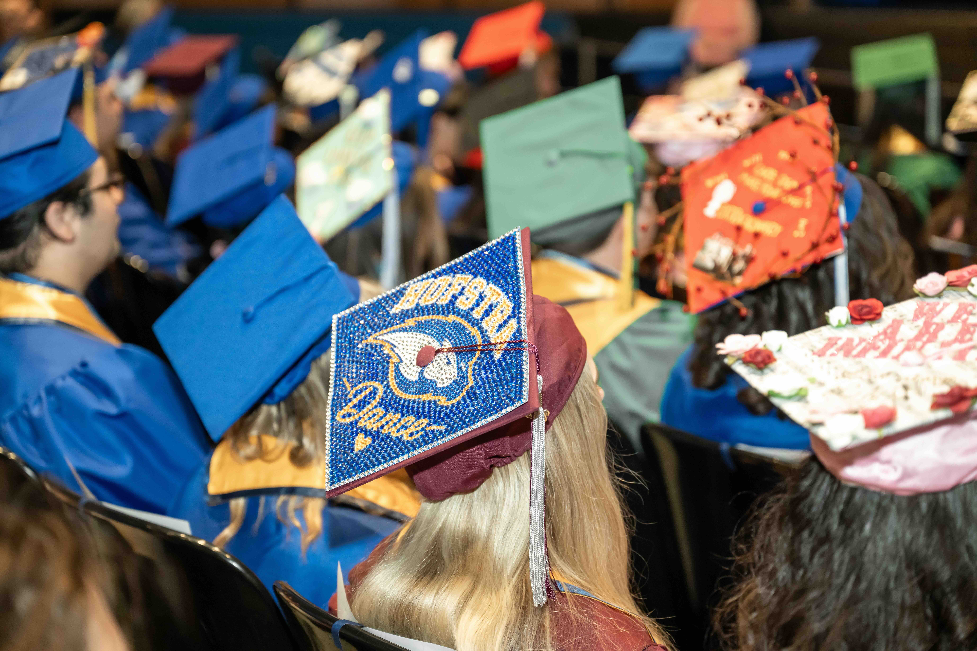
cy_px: 326
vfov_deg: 19.5
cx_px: 488
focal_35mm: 70
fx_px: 1900
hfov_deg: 28.8
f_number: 2.8
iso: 1600
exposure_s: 1/200
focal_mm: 70
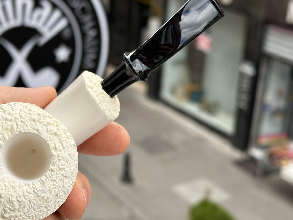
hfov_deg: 27.7
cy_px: 100
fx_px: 592
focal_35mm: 70
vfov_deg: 21.0
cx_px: 112
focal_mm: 6.86
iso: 64
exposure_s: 1/953
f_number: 1.78
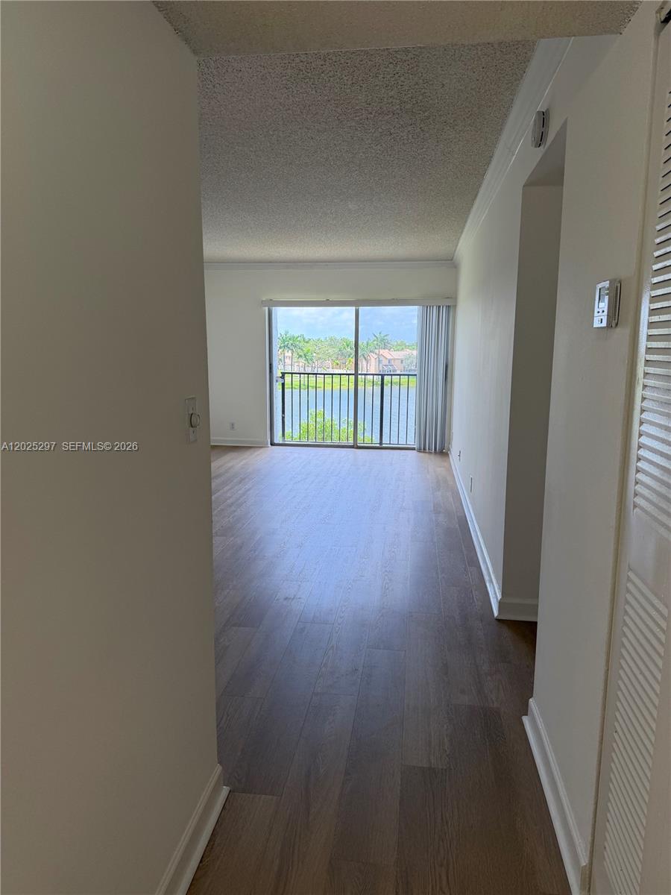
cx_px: 336
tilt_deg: -10.0
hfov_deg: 56.8
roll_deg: -0.6
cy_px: 448
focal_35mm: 24
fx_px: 620
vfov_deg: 71.6
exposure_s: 1/256
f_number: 1.78
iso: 80
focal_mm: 6.76
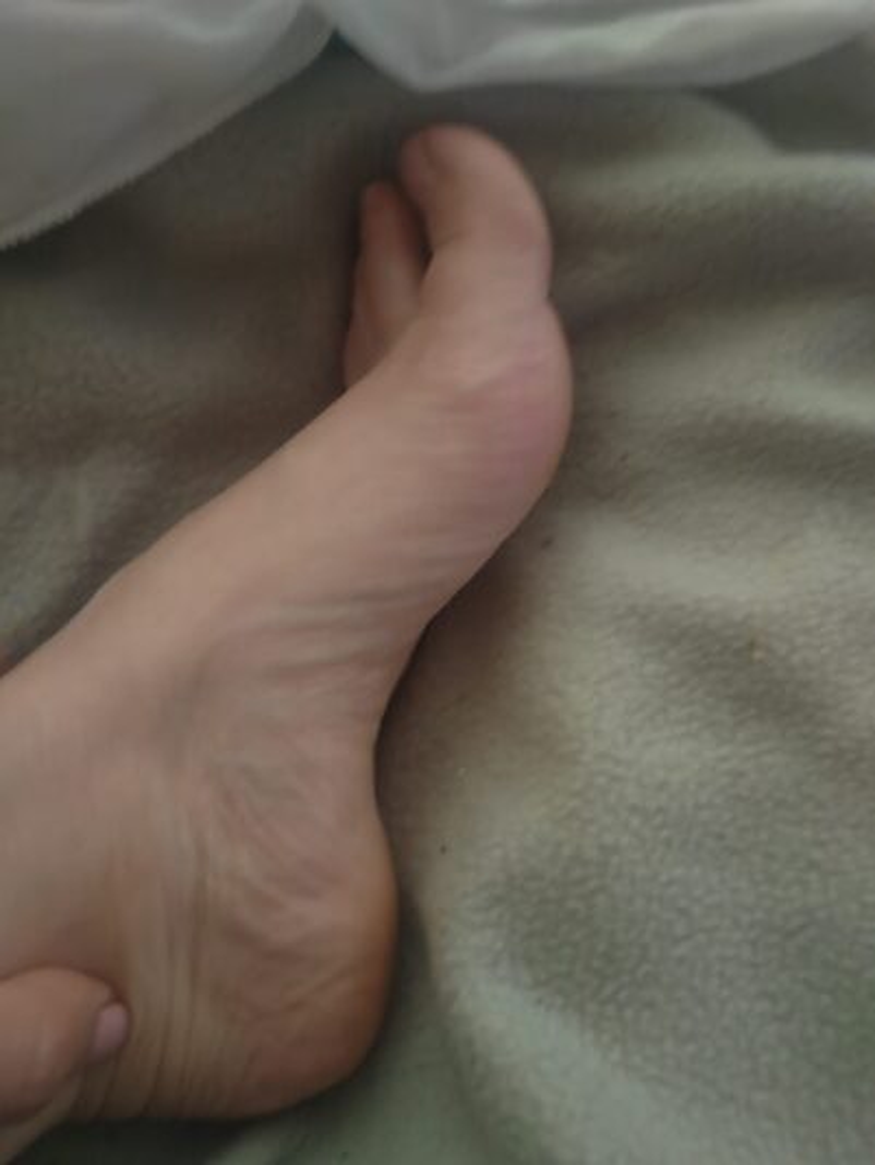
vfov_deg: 65.3
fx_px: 909
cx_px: 438
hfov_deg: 51.4
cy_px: 582
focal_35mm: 27
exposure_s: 1/17
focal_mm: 5.52
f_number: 1.9
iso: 8000
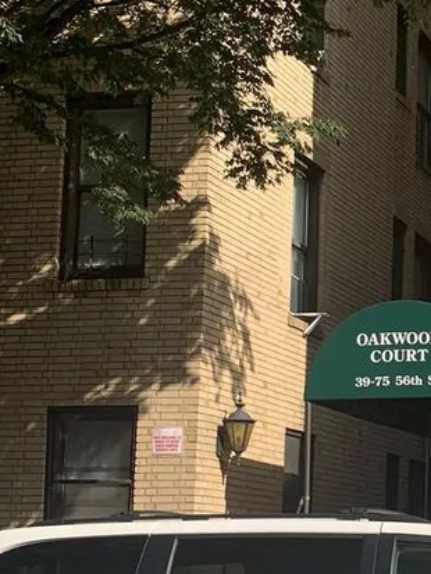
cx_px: 630
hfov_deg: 15.9
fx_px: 1427
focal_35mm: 86
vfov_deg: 22.6
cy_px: 407
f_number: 1.8
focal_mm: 4.25
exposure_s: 1/1845
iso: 25
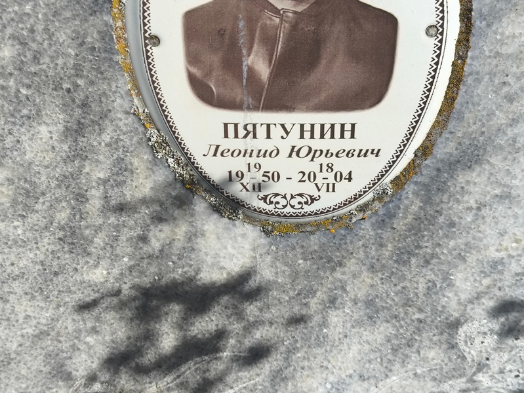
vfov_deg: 29.1
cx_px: 262
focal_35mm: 50
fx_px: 757
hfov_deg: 38.2
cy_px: 196
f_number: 1.7
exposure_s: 1/1014
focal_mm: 4.71
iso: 50
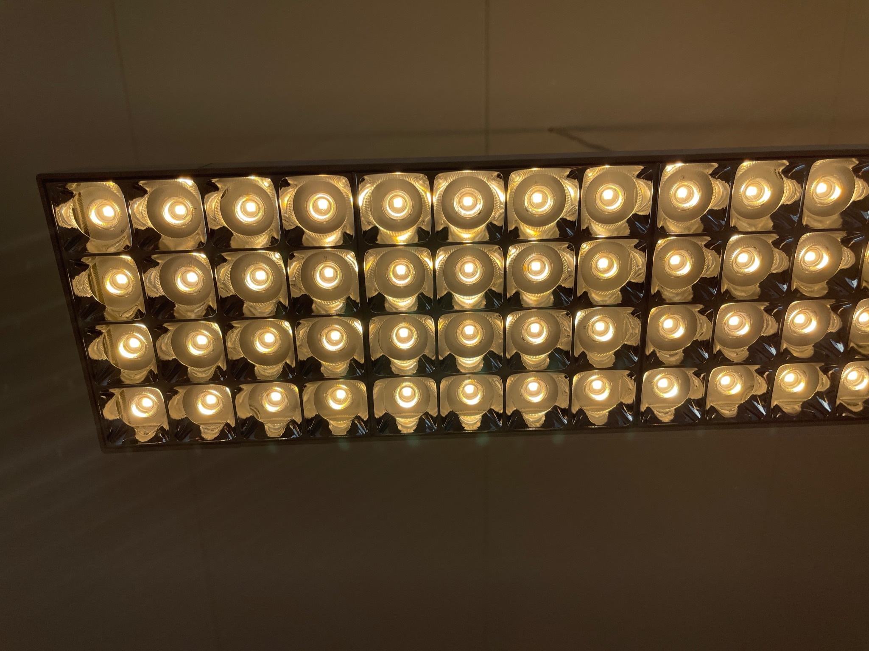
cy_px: 326
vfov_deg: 53.0
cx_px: 434
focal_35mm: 26
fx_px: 653
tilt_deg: +69.4
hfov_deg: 67.3
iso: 32
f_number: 1.6
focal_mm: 5.1
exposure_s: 1/3448
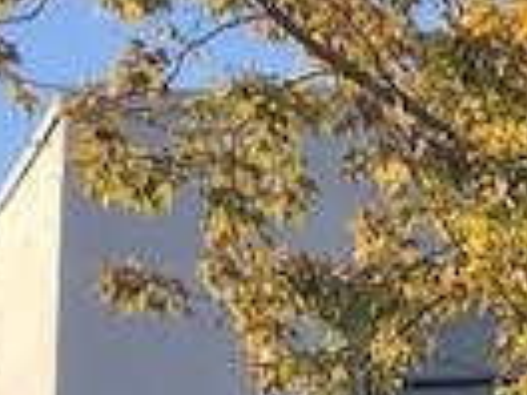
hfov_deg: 12.7
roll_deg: -0.1
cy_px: 886
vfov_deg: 9.8
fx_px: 2070
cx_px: 1058
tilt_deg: +1.2
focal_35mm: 136
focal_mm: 4
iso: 20
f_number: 1.8
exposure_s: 1/534
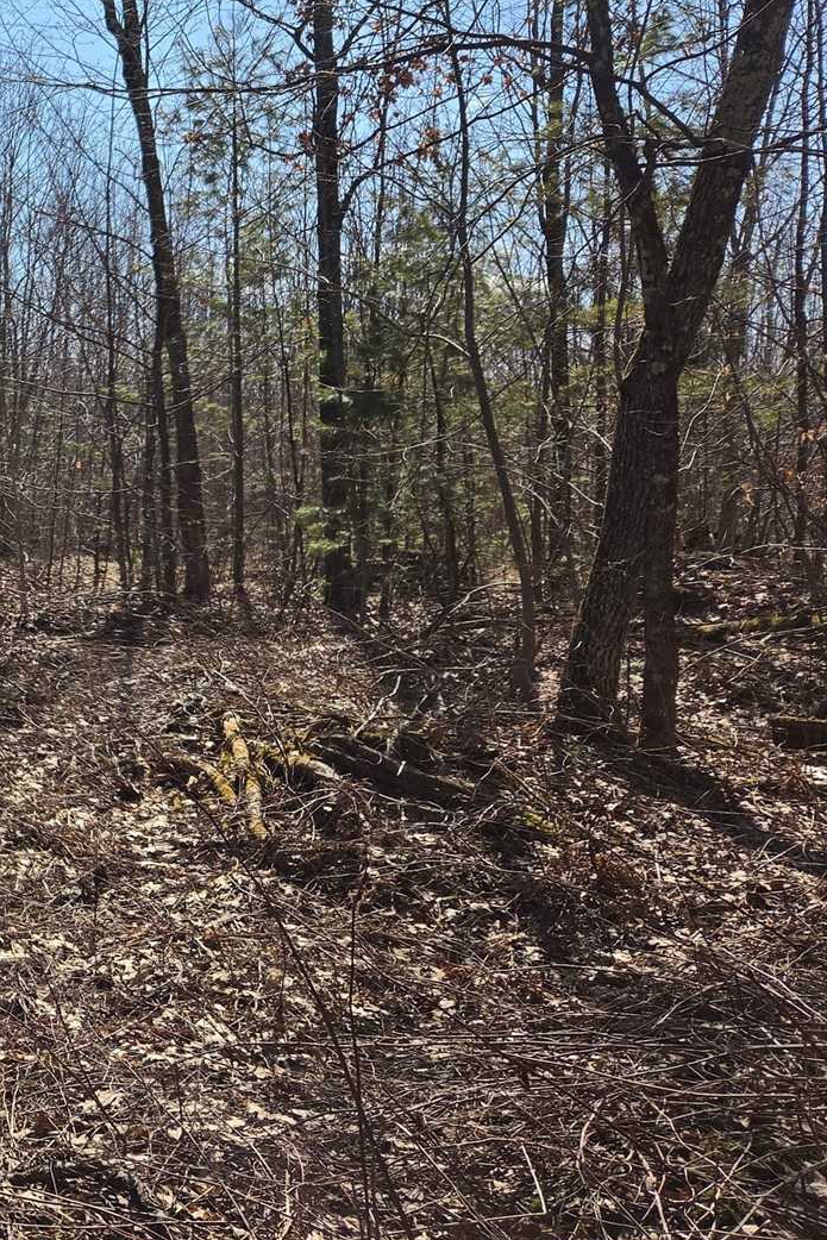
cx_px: -363
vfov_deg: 41.5
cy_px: 451
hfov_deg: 23.7
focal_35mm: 47
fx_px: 1619
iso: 80
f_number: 1.8
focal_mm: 5.4
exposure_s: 1/4661
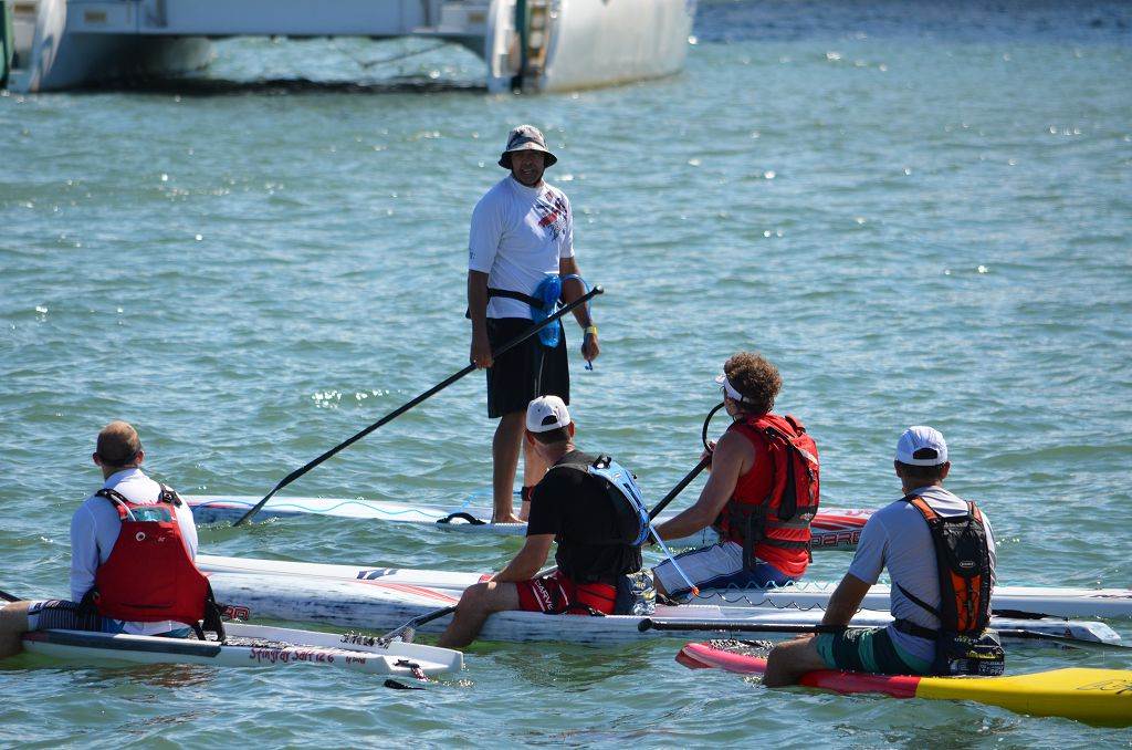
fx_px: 12237
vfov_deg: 3.5
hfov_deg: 5.3
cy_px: 375
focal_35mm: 390
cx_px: 566
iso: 400
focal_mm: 260
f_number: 7.1
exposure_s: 1/2000
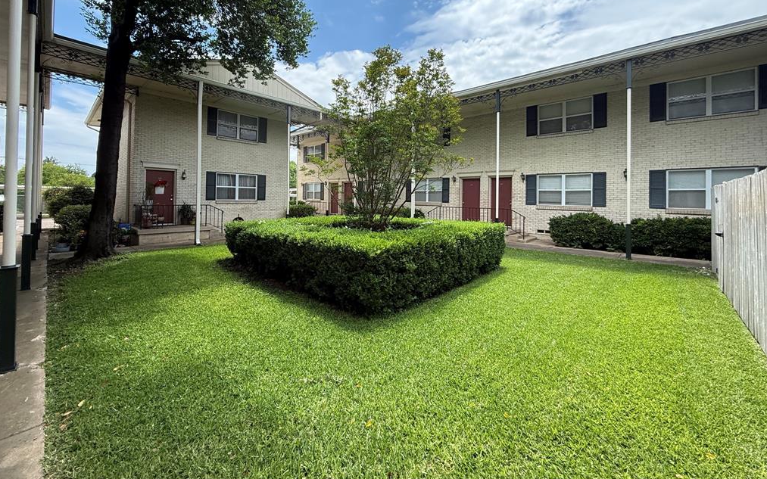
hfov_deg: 101.5
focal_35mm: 15
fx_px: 314
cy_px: 194
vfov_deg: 74.0
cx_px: 383
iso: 64
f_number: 2.2
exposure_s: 1/717
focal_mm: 2.22
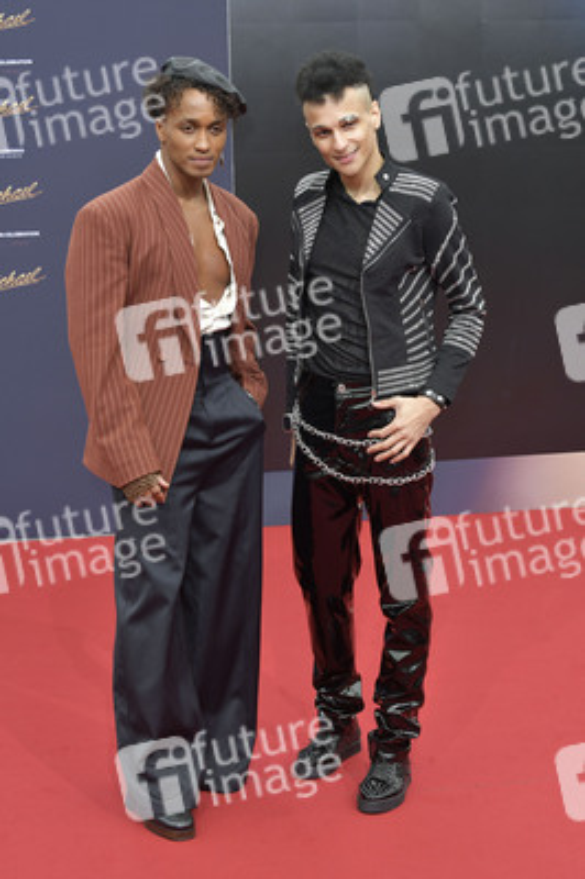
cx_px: 292
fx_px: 1709
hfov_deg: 19.4
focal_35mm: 70
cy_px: 440
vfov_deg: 28.9
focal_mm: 70
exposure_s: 1/200
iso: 400
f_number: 6.3
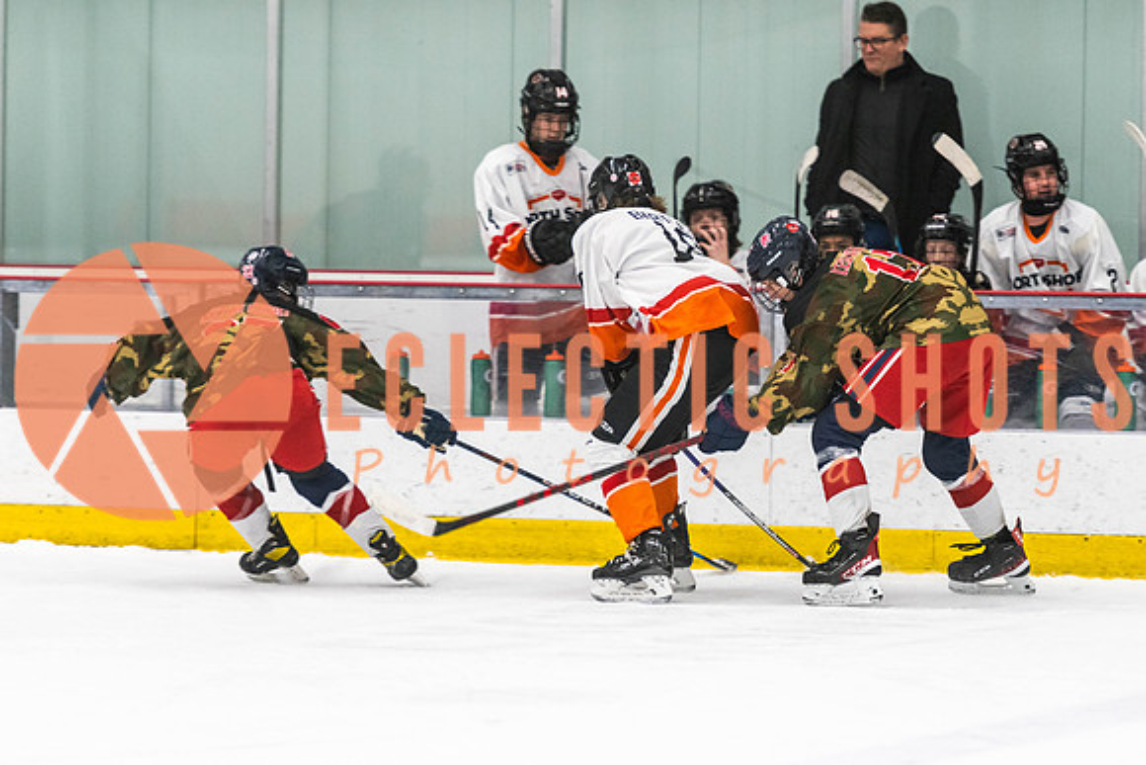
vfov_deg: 5.7
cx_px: 602
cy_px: 395
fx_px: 7658
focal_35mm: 241
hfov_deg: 8.6
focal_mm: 175
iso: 1800
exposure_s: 1/640
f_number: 2.8
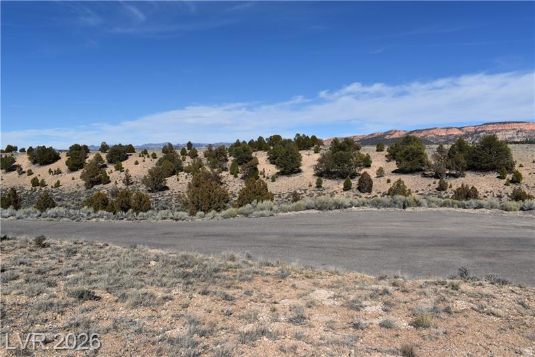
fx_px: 401
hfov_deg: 67.4
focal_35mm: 27
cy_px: 178
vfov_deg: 47.9
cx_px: 268
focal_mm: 18
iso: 100
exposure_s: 1/400
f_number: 10
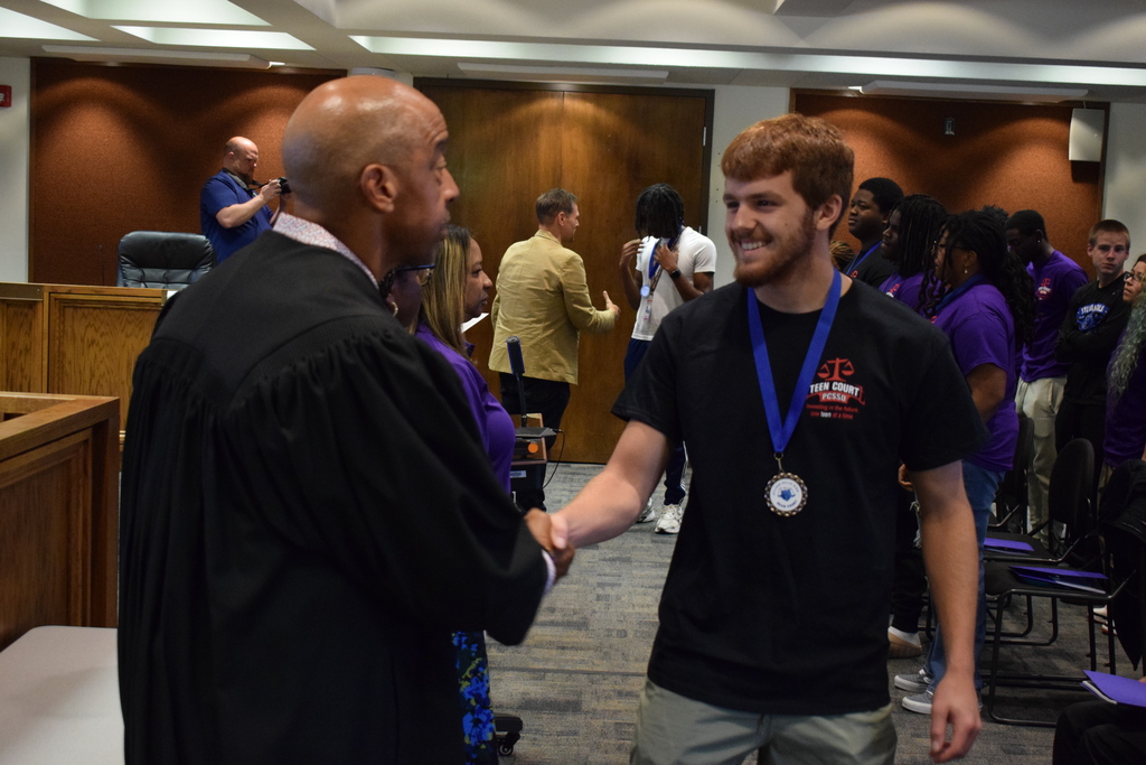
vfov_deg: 26.5
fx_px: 1624
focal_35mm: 51
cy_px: 382
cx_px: 573
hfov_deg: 38.9
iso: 3200
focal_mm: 34
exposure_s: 1/50
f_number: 4.5
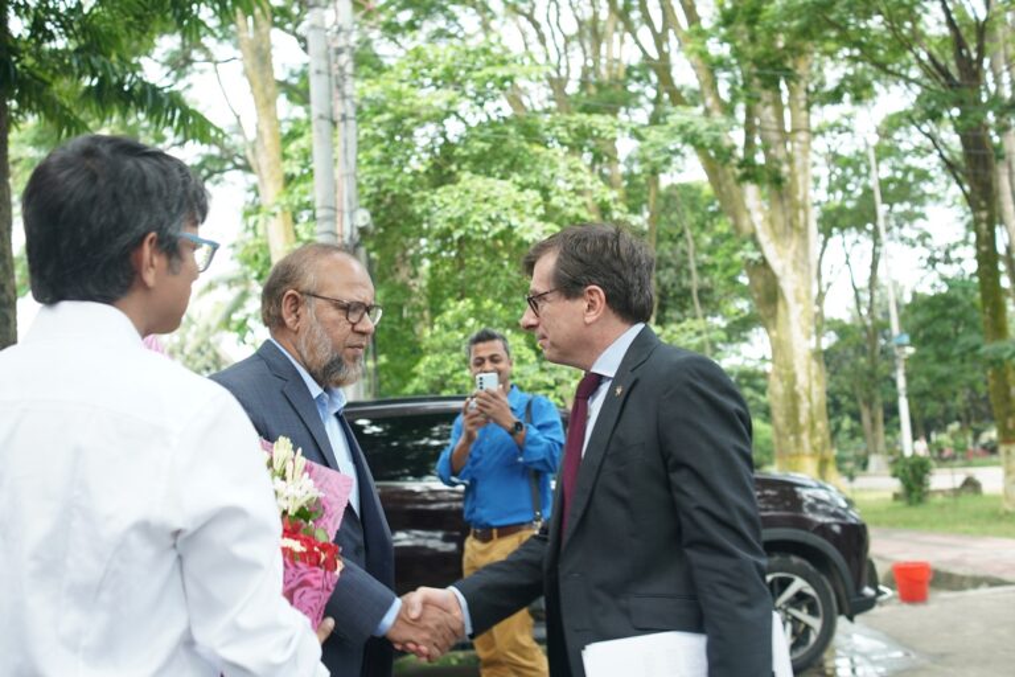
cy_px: 338
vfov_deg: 38.9
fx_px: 959
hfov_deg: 55.8
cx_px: 508
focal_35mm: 34
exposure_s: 1/160
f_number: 2.5
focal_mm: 23
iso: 100
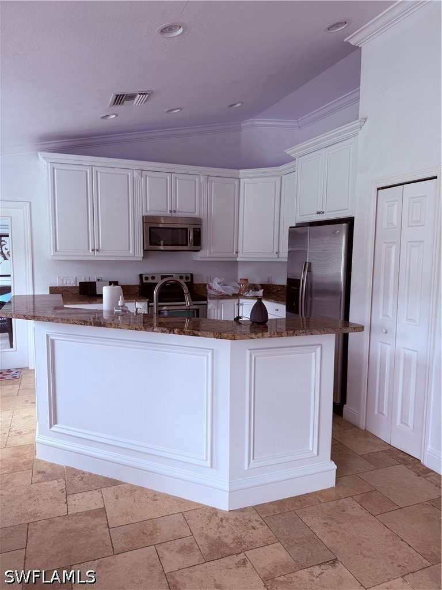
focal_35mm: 24
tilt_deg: -5.7
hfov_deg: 56.8
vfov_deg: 71.6
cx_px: 221
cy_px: 295
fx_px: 409
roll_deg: -0.4
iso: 64
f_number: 1.78
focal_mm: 6.76
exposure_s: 1/121
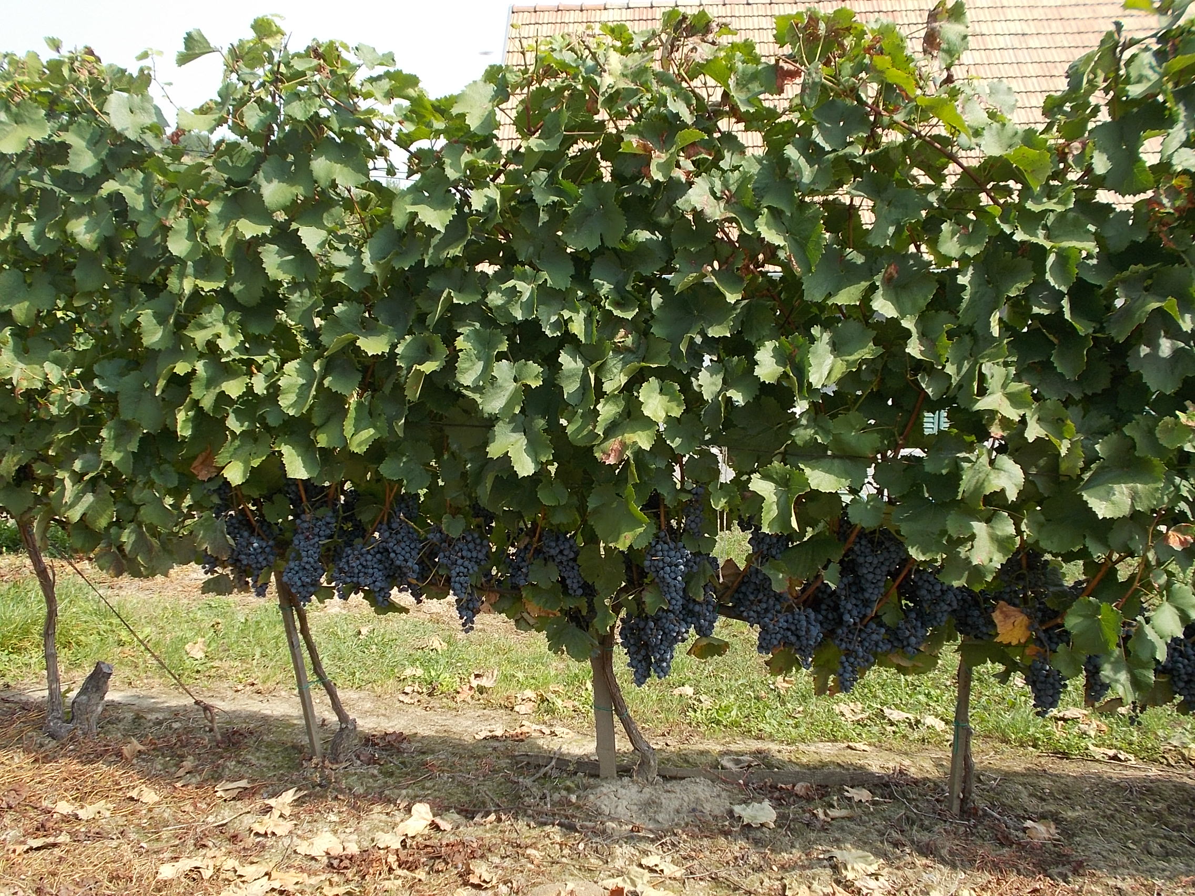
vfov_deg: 41.8
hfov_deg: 54.0
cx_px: 598
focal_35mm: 34
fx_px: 1174
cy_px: 448
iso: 80
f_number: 3.6
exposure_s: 1/250
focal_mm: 6
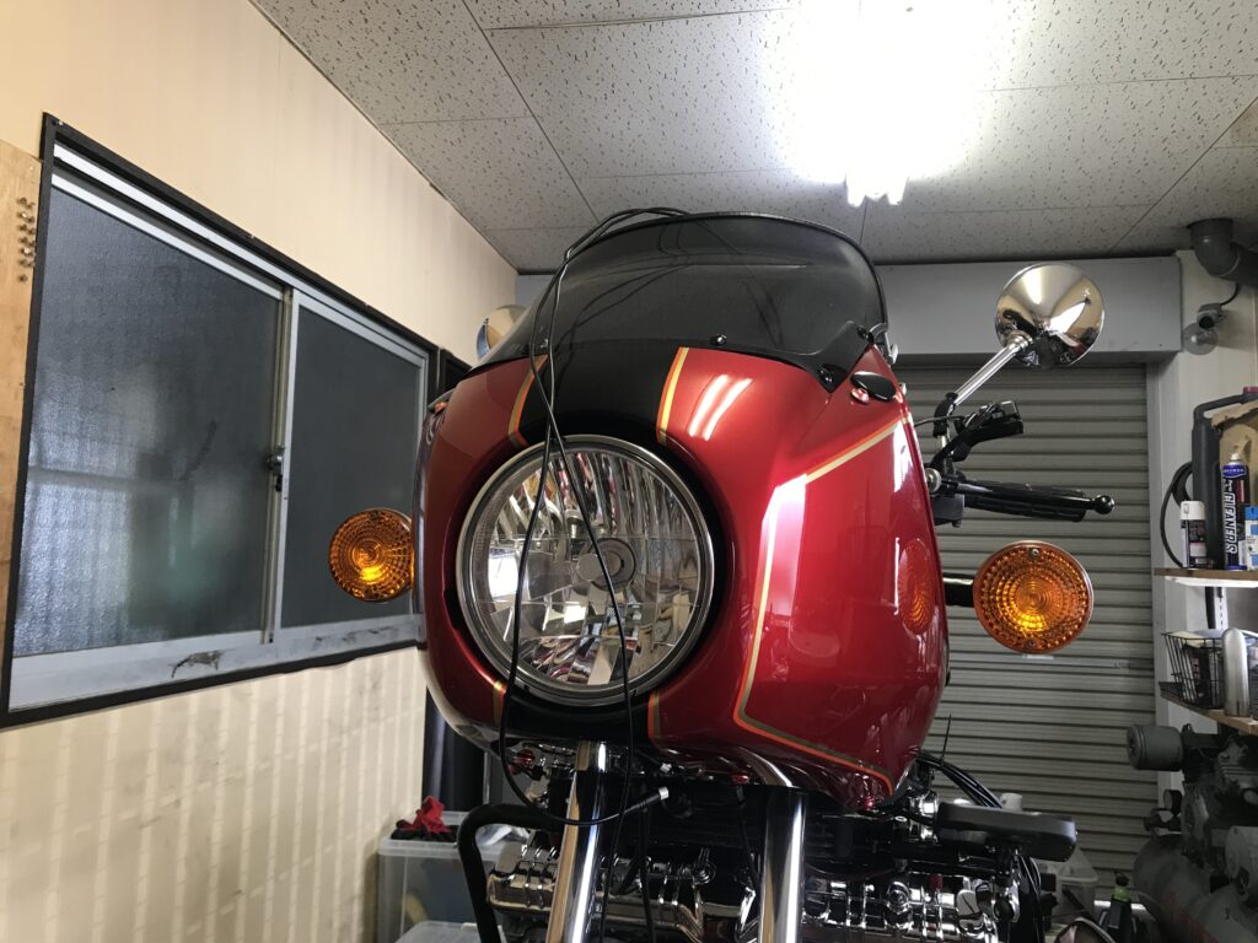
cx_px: 629
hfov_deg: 63.4
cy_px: 472
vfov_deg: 49.7
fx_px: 1018
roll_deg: -1.6
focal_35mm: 28
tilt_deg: +5.5
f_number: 1.8
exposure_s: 1/24
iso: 40
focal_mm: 3.99
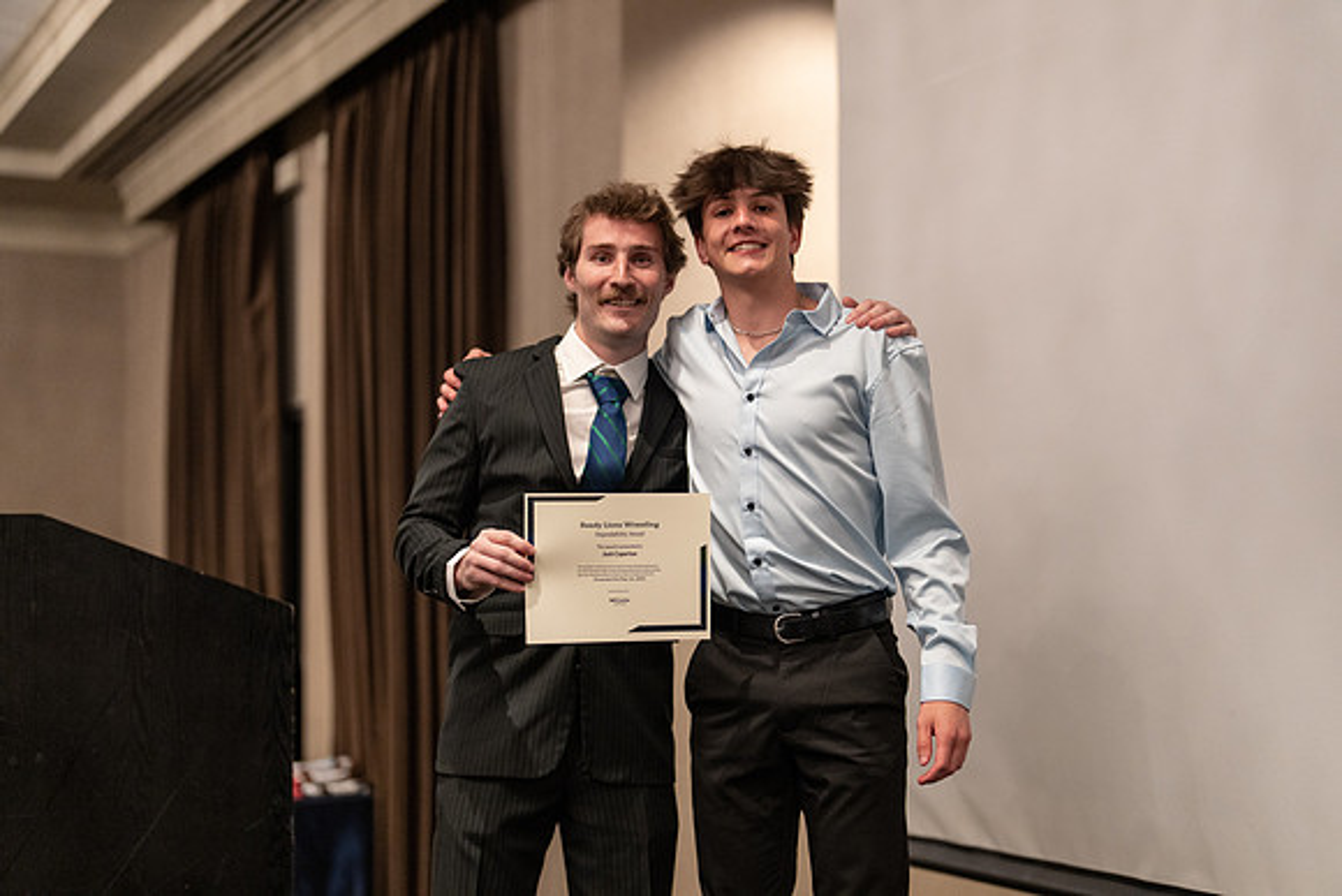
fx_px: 1864
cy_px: 448
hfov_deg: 39.6
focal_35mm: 50
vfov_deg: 27.0
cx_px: 671
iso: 1600
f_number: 1.2
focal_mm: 50
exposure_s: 1/320
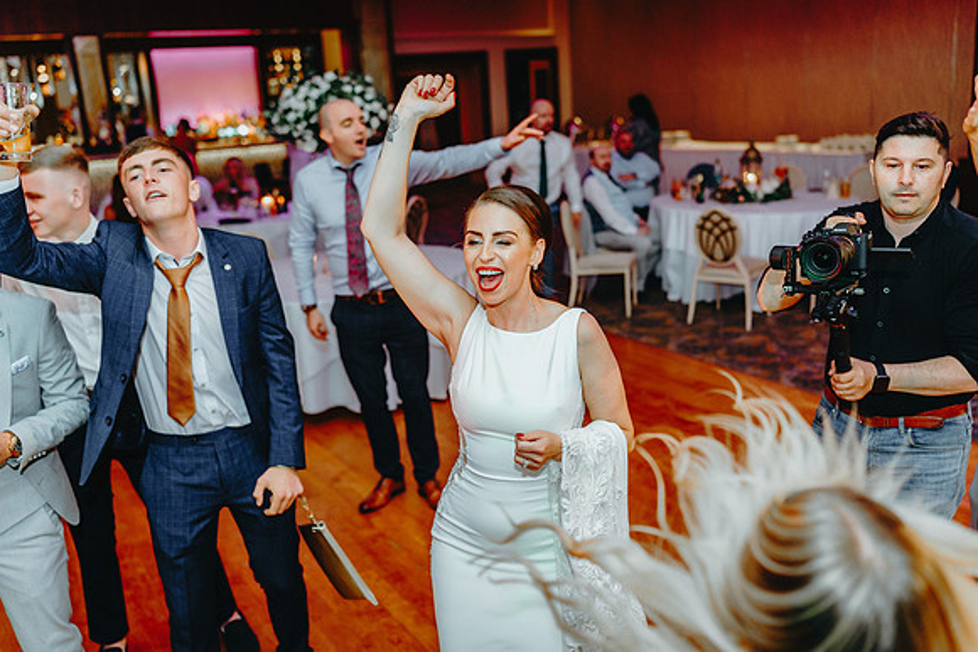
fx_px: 951
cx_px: 489
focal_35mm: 35
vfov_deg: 37.9
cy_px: 326
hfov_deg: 54.4
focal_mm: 35
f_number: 2
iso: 1250
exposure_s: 1/250
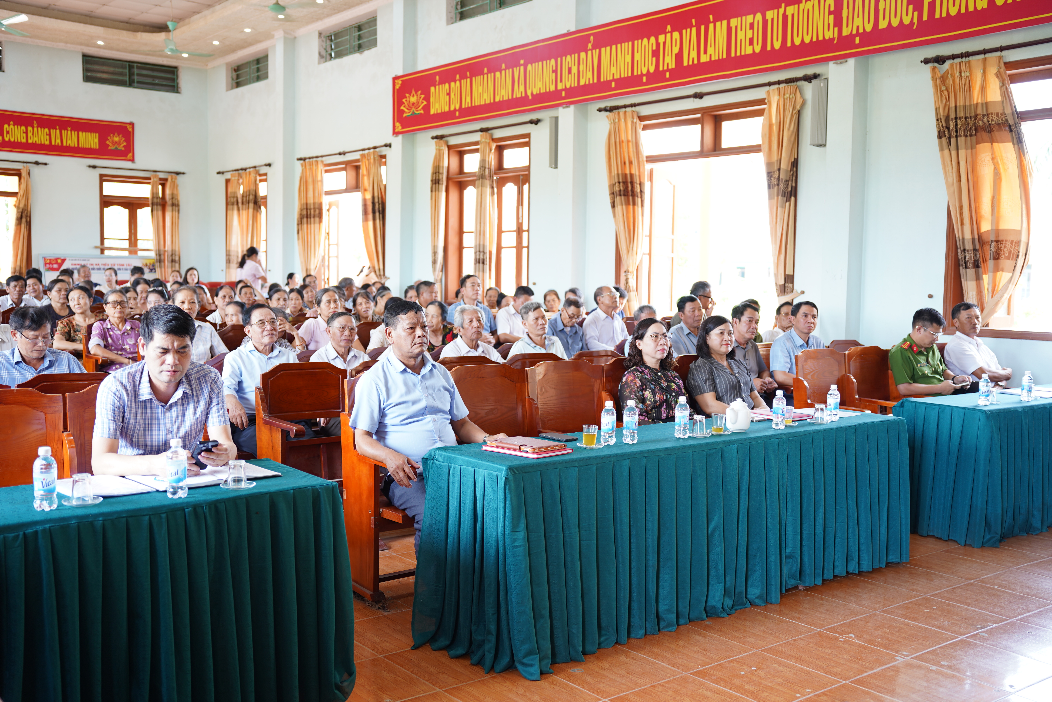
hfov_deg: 52.5
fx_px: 1067
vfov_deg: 36.4
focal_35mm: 36
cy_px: 351
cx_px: 526
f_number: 2.8
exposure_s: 1/40
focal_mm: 36.5
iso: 160
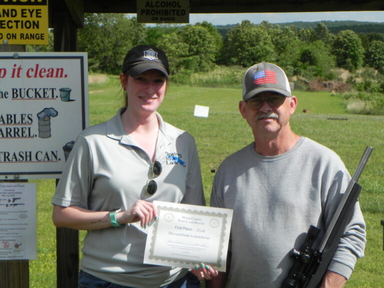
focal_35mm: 117
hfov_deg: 16.8
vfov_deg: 12.7
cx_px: 192
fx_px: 1298
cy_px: 144
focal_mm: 20.8
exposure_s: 1/417
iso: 160
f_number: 7.1
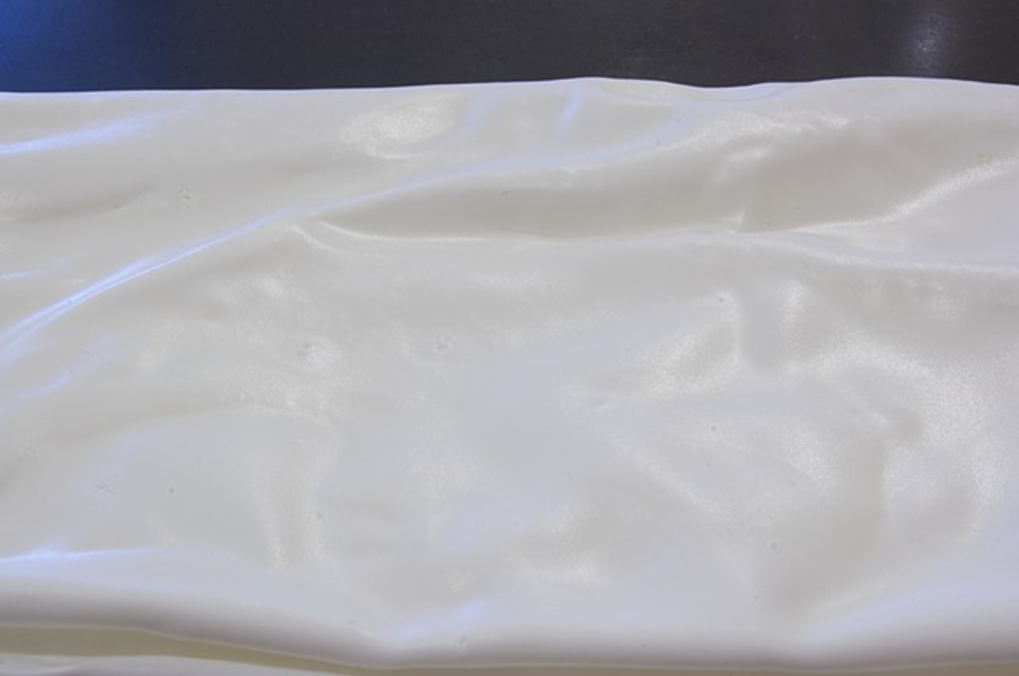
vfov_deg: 23.7
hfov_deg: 35.1
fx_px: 1611
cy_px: 338
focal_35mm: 57
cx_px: 510
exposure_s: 1/1.67
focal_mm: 38
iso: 200
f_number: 22
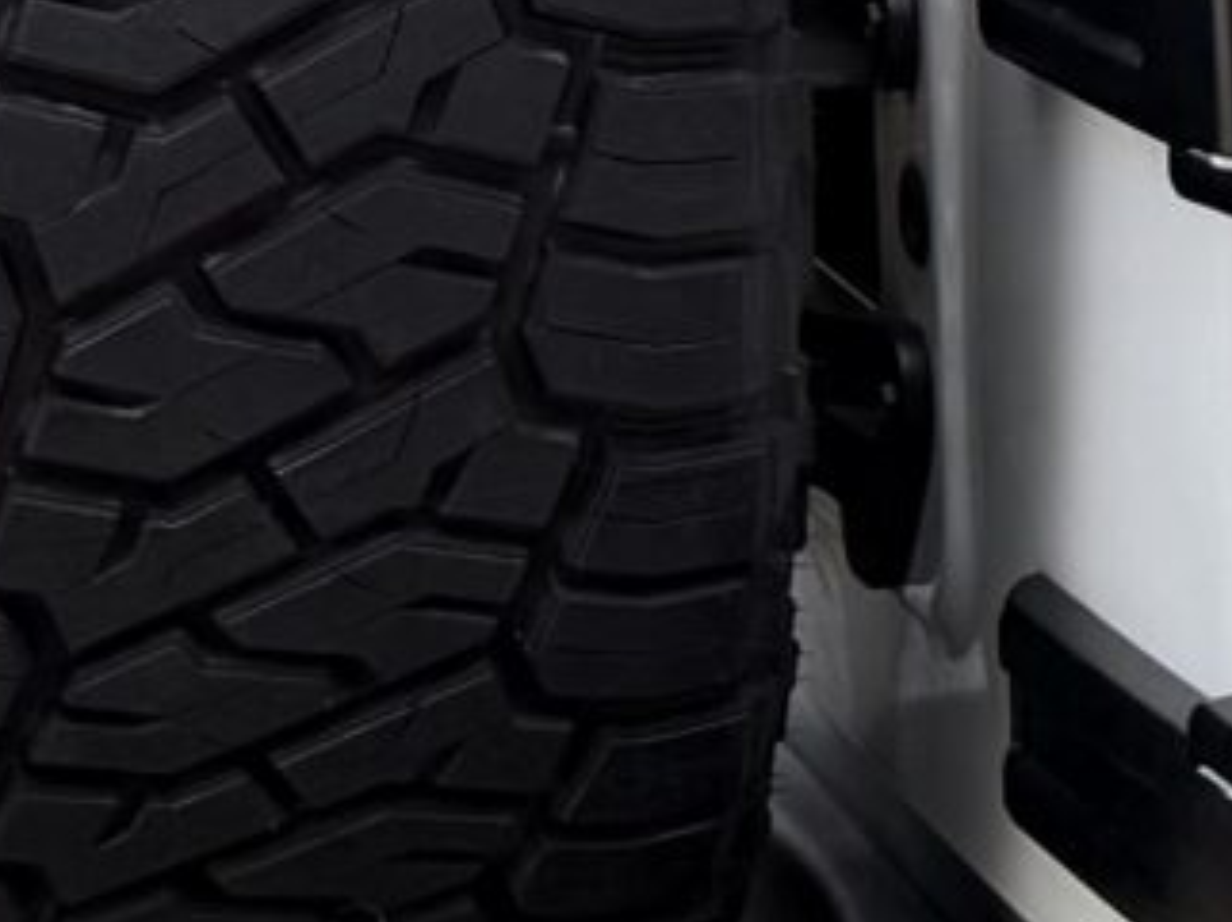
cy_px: -84
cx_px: 3987
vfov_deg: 7.7
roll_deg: -0.5
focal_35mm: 191
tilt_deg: -8.2
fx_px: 6793
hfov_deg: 8.3
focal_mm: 6.76
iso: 80
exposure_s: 1/742
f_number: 1.78
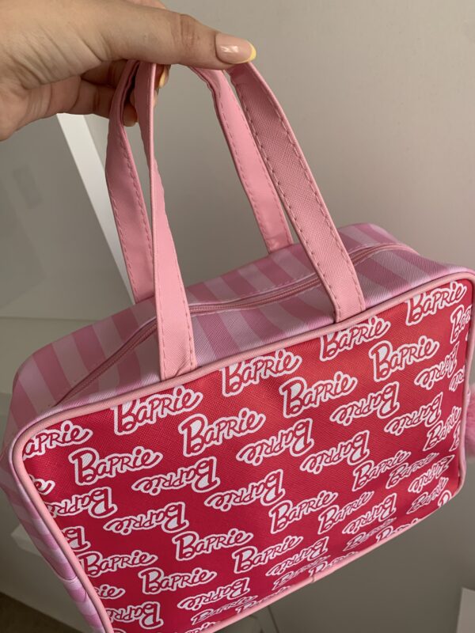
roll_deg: +17.0
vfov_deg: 67.3
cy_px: 316
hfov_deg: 53.1
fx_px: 476
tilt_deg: -28.7
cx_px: 238
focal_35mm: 26
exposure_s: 1/121
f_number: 1.8
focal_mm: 4.25
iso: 80
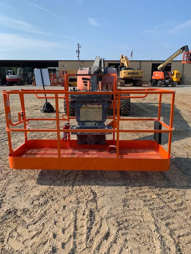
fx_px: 191
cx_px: 96
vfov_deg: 67.3
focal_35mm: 26
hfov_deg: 53.1
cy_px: 127
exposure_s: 1/1718
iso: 25
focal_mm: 4.25
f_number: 1.8
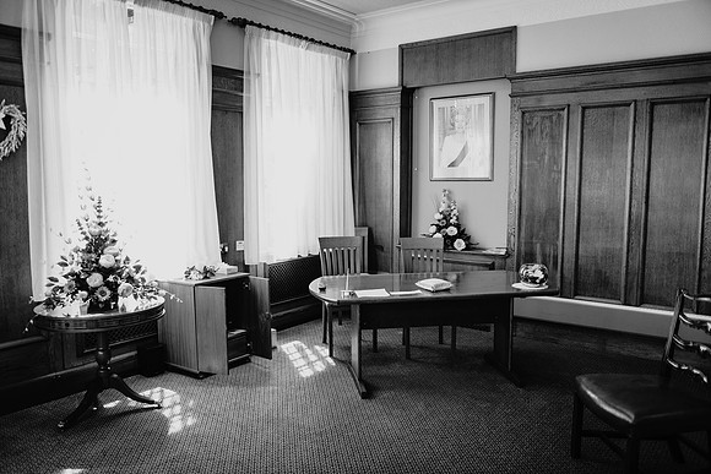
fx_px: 574
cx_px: 356
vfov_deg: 44.9
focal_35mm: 29
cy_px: 237
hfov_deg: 63.6
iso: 560
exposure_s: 1/200
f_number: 2.8
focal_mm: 29
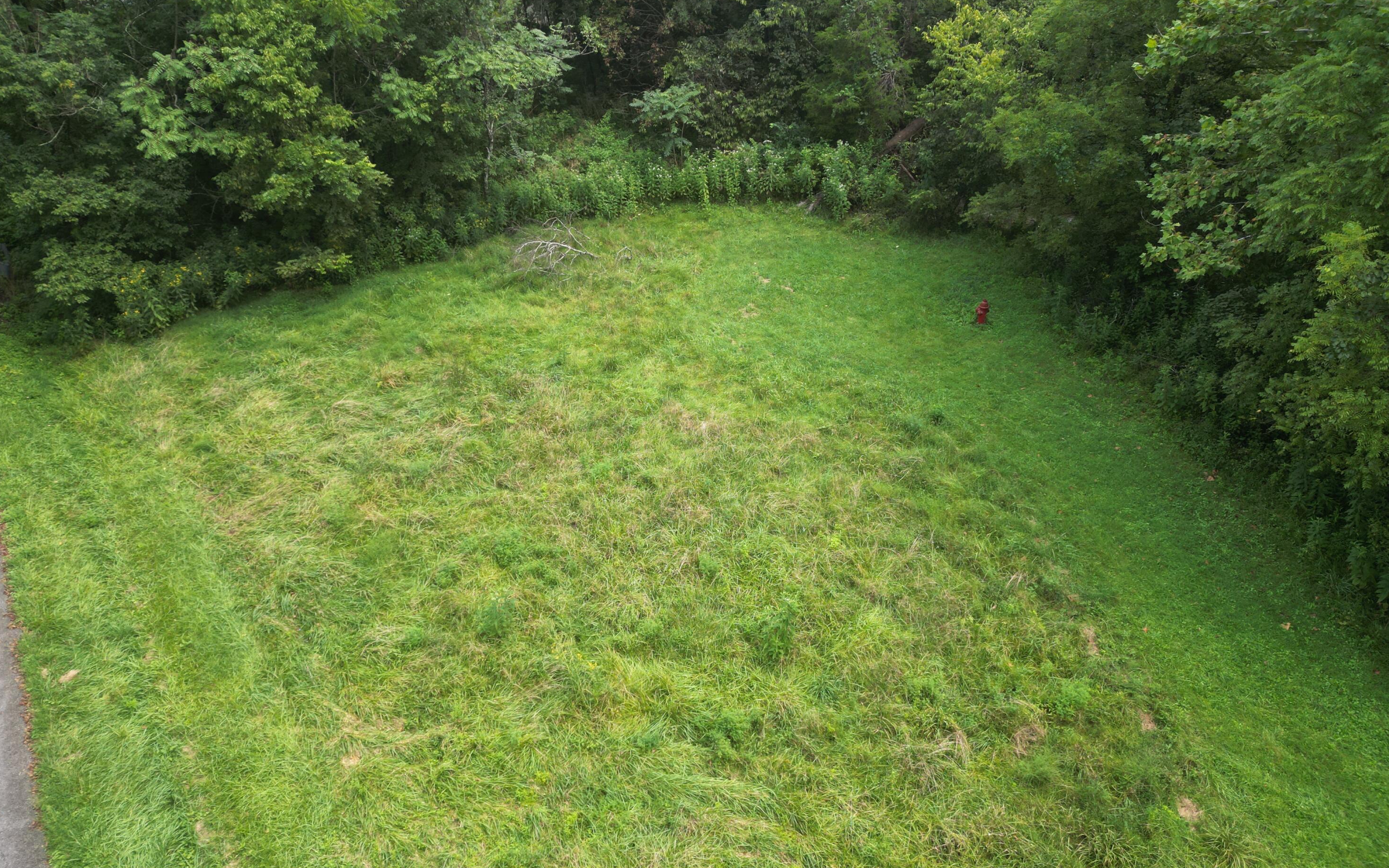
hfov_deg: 70.4
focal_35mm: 26
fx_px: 984
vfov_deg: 47.6
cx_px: 691
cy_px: 436
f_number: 1.7
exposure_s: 1/320
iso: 100
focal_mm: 6.72
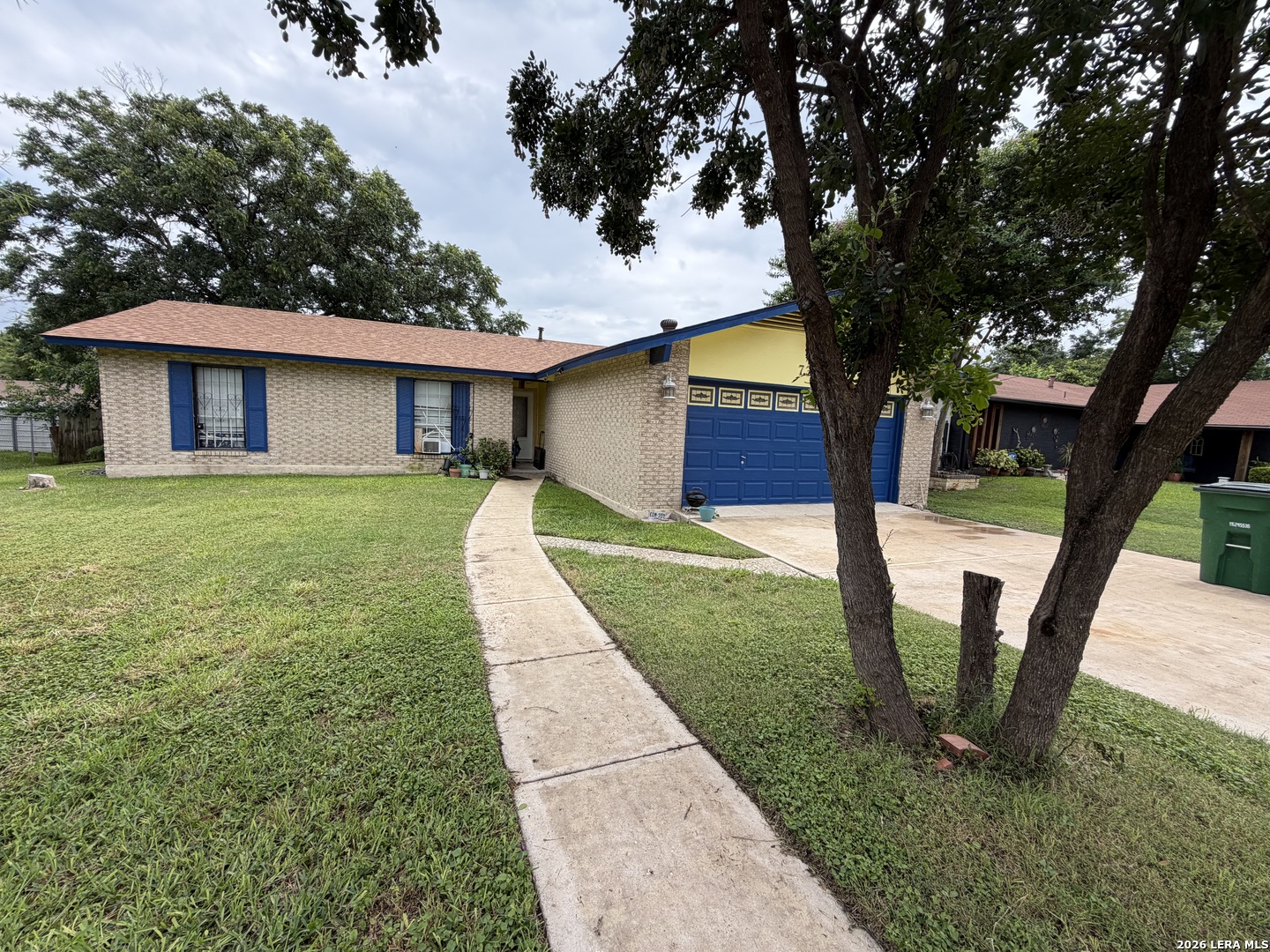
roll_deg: -2.2
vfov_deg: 85.7
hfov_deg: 102.1
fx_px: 514
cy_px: 476
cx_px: 635
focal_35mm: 14
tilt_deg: -5.7
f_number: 2.2
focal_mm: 2.22
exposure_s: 1/770
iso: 32
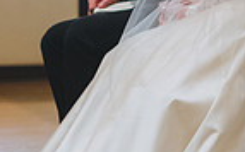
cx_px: 401
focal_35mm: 207
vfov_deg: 6.3
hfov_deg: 9.8
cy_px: 28
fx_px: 1381
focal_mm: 50
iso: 2000
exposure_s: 1/640
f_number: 1.8
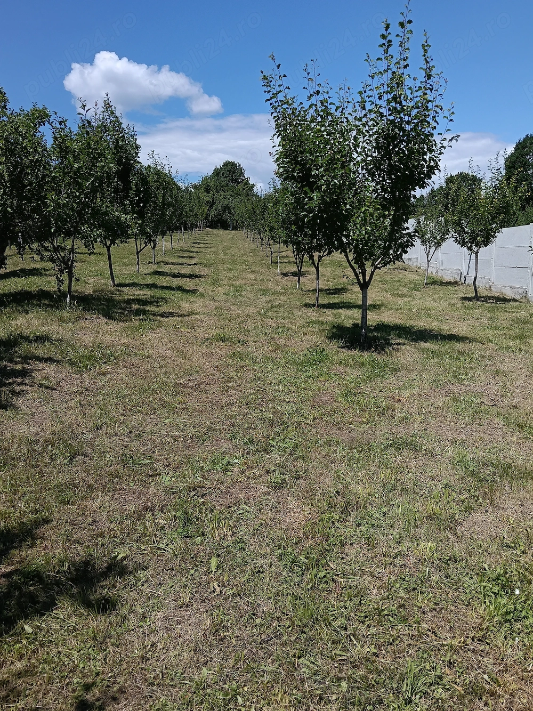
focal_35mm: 27
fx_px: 554
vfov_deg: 65.3
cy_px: 356
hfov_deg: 51.3
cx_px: 266
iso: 64
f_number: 1.8
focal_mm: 3.98
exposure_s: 1/1153
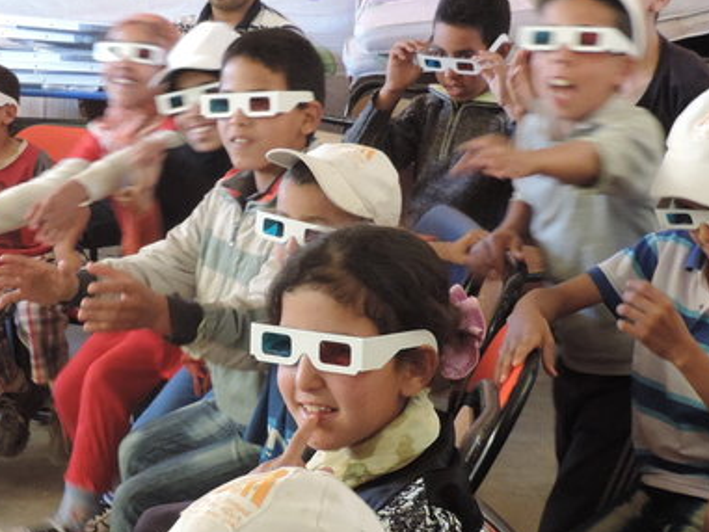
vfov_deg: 15.7
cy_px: 333
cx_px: 153
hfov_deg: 20.6
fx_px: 1926
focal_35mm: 94
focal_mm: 6.2
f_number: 3.3
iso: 400
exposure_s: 1/25
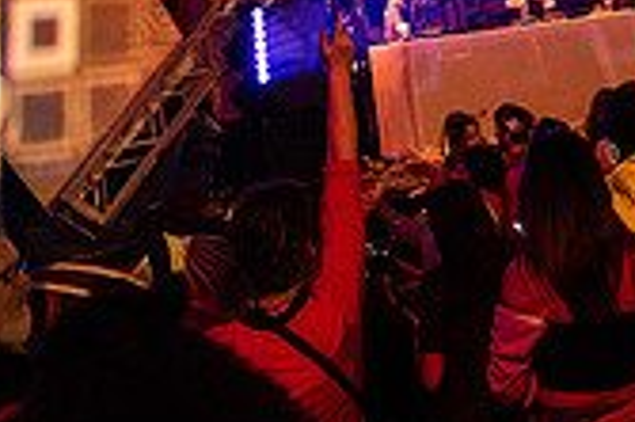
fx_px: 916
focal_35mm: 52
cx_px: 411
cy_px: -177
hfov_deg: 37.9
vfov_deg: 22.2
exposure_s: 1/60
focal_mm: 14
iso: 2000
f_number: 3.5
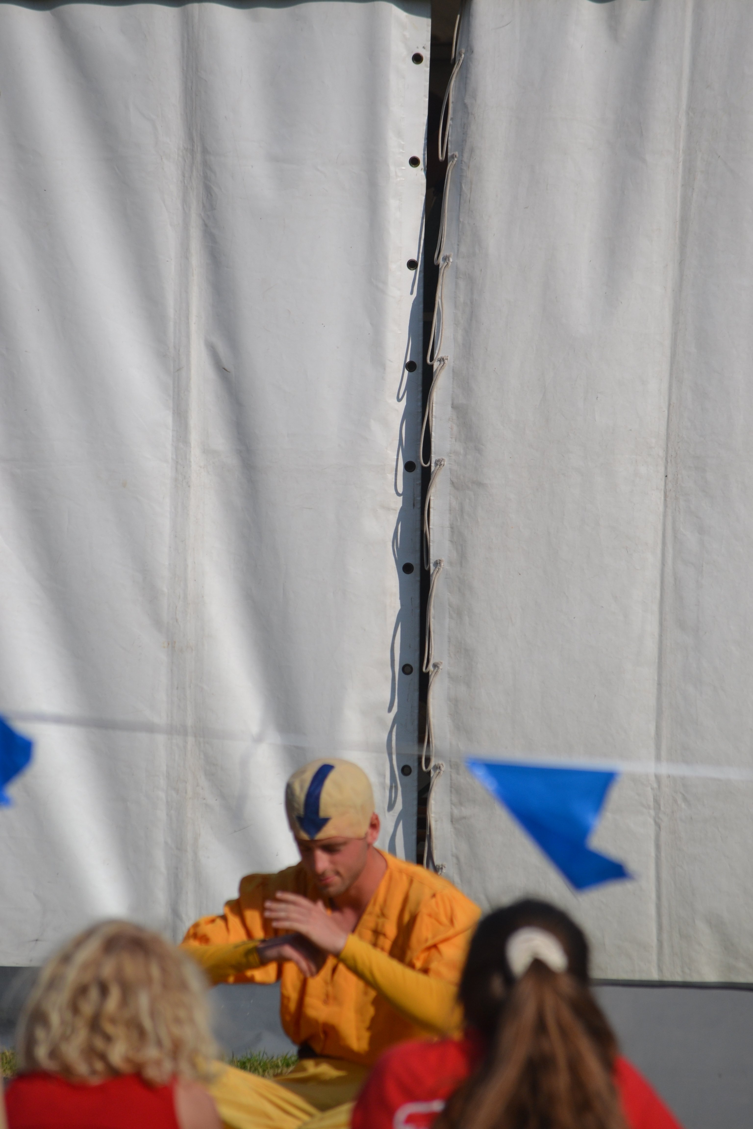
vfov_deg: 8.3
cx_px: 376
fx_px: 7765
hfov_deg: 5.6
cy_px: 564
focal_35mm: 248
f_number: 7.1
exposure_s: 1/2000
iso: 280
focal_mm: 165
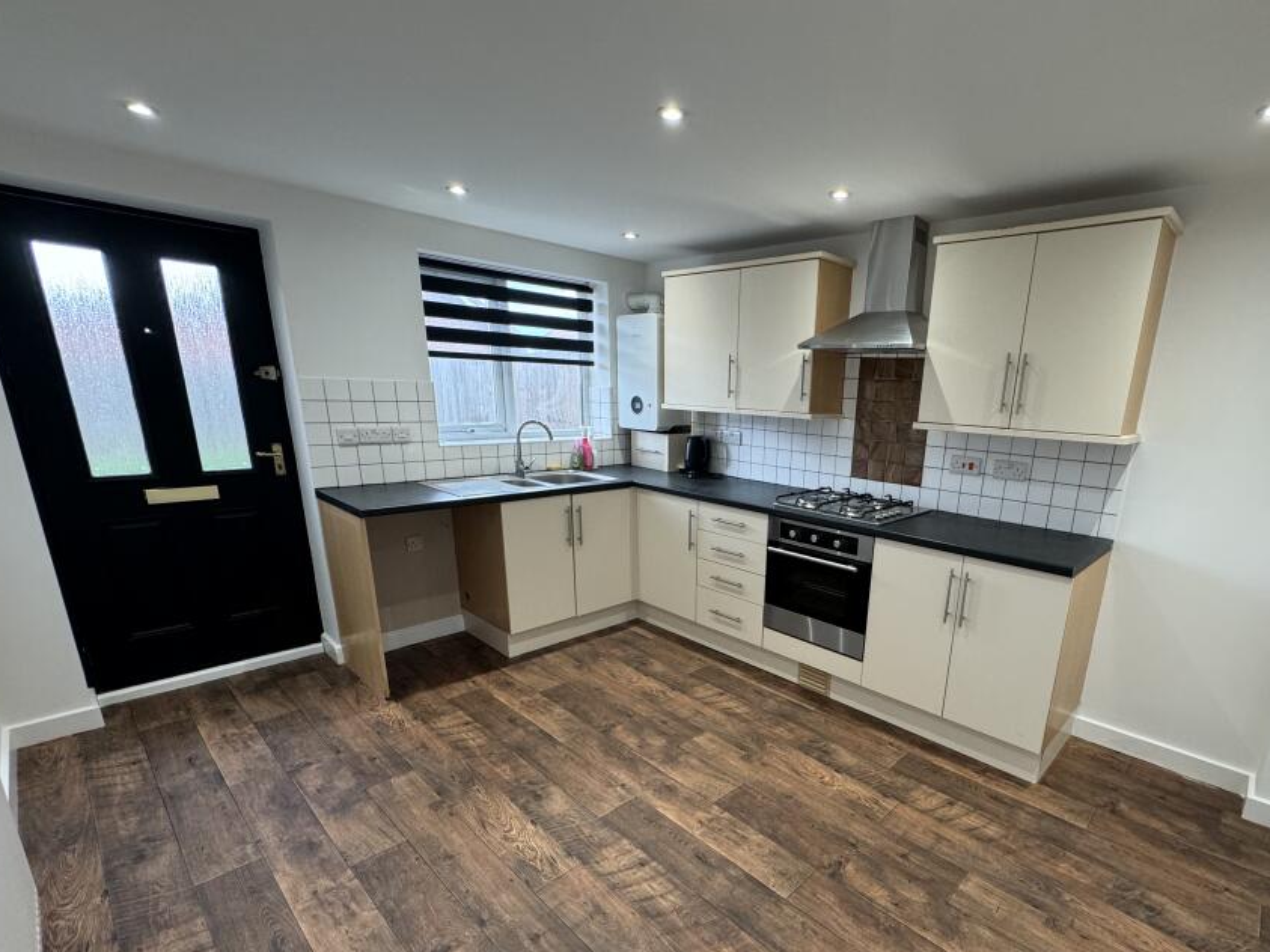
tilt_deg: -16.5
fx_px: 624
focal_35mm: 17
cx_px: 752
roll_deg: -2.2
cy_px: 566
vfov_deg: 74.0
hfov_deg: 90.1
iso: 250
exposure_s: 1/100
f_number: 2.2
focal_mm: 2.22
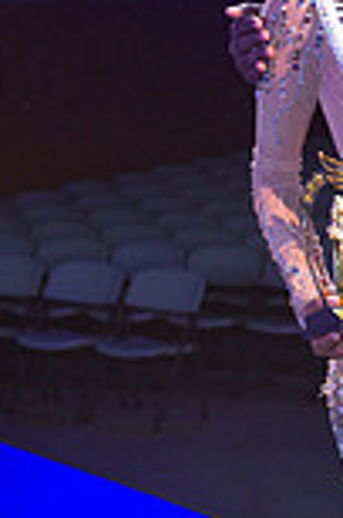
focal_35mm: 164
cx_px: 427
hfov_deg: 8.2
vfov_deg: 12.5
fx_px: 2354
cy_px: 94
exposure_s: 1/160
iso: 4000
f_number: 5
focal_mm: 56
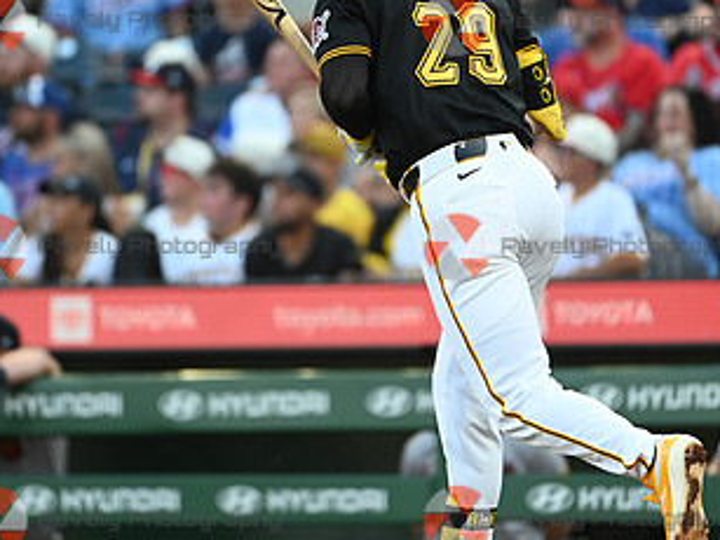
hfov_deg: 2.7
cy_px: 169
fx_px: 15115
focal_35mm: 727
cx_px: 371
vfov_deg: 2.0
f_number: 4
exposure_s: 1/2000
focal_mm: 400
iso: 2500
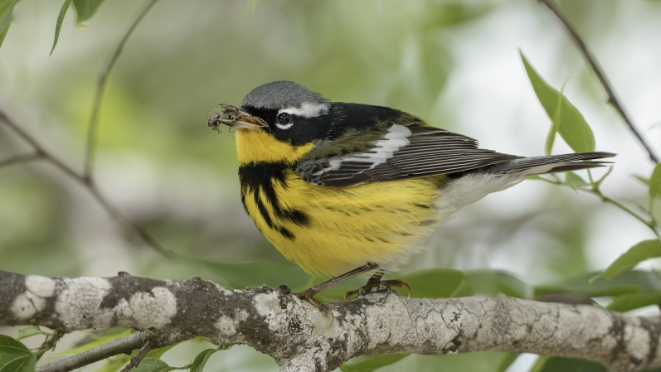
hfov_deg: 3.3
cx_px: 331
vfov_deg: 1.8
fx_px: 11607
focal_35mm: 662
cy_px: 182
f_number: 4
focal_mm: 420
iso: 1600
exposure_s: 1/1000
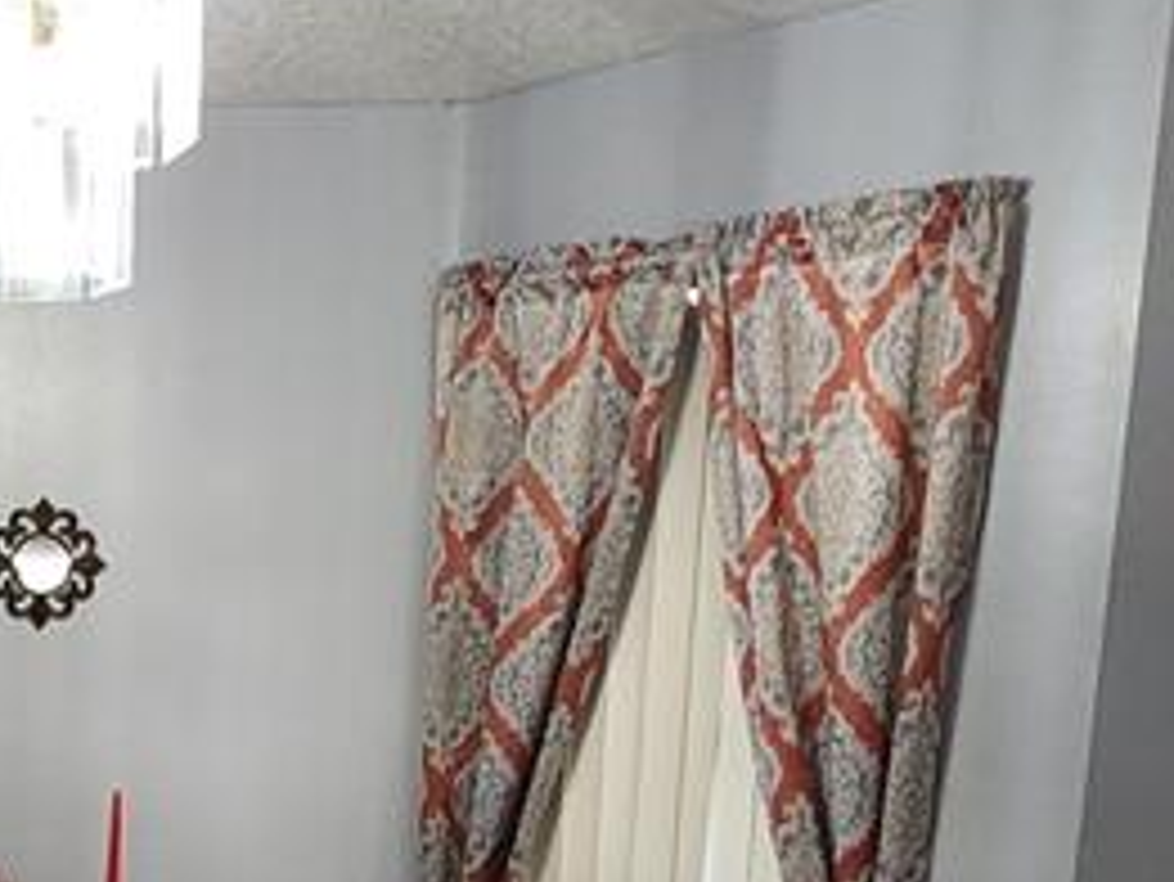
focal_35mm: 51
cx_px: -117
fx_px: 1730
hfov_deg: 32.9
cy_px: 963
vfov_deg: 26.4
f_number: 2.2
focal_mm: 2.2
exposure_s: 1/60
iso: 400
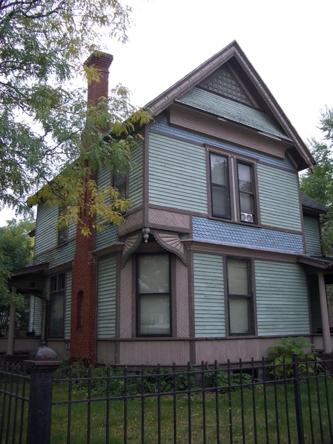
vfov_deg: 52.6
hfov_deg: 40.7
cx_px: 166
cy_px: 222
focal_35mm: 35
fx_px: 449
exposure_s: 1/400
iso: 50
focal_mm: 5.8
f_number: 2.6
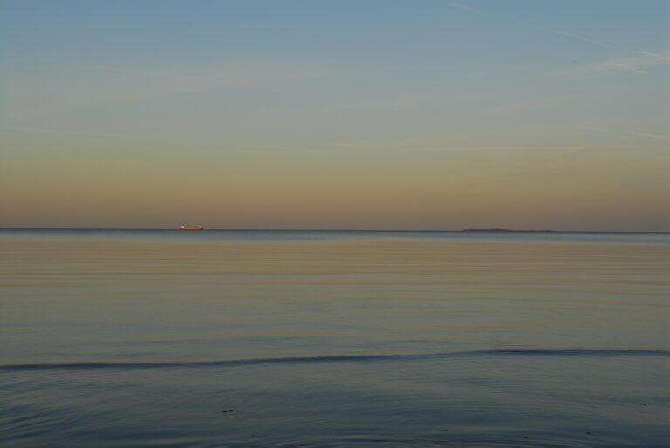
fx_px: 978
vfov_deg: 25.8
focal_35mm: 52
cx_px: 335
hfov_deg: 37.8
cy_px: 224
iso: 100
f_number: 6.3
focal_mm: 35
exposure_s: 1/160
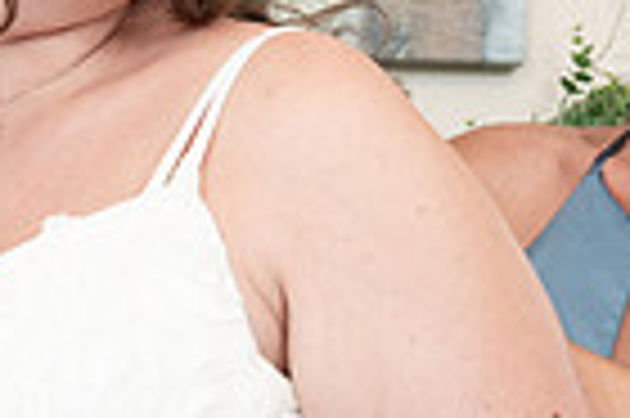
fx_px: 2744
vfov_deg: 8.7
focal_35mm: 157
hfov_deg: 13.0
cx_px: 147
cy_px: 243
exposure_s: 1/200
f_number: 5.6
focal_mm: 35
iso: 2000
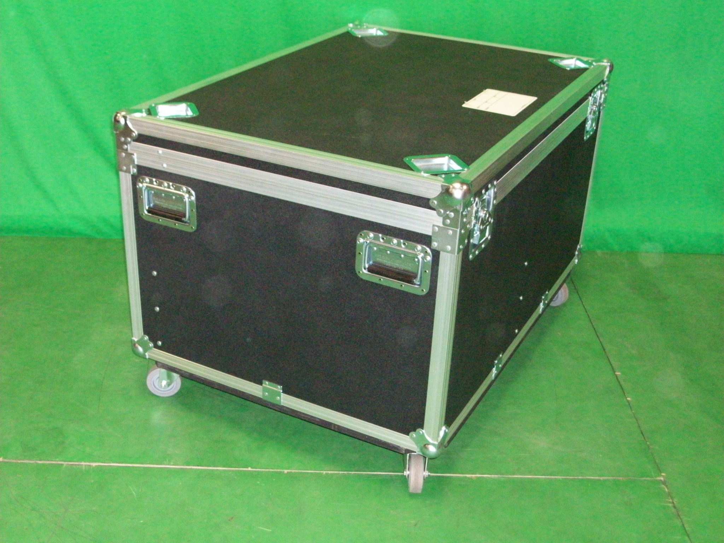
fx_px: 878
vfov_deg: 34.3
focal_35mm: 42
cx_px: 362
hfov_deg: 44.8
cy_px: 272
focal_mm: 7.1
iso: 320
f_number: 3.2
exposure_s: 1/65.1
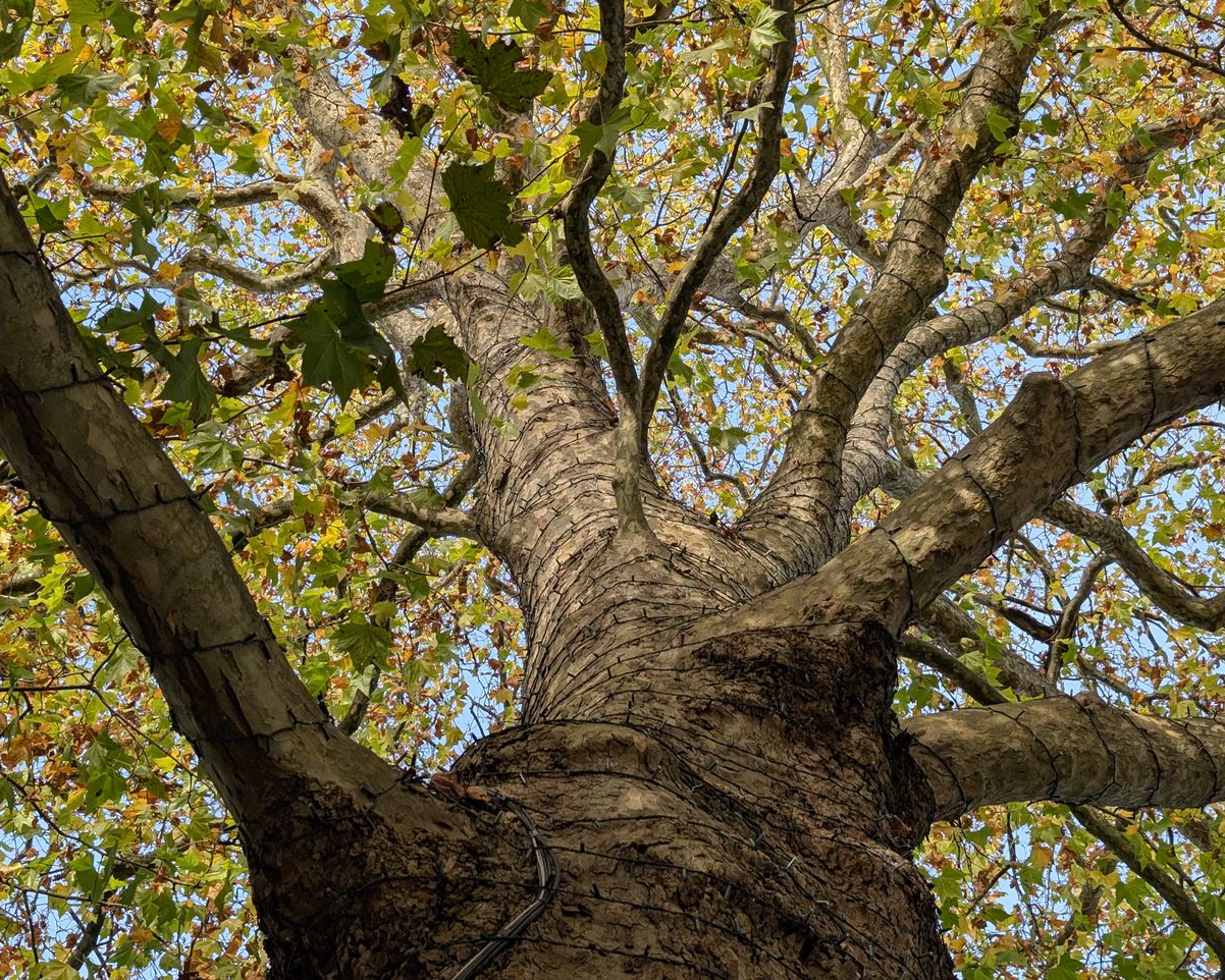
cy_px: 490
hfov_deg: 36.6
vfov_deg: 29.7
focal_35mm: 51
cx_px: 600
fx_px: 1849
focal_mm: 6.9
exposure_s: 1/235
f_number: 1.68
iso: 31
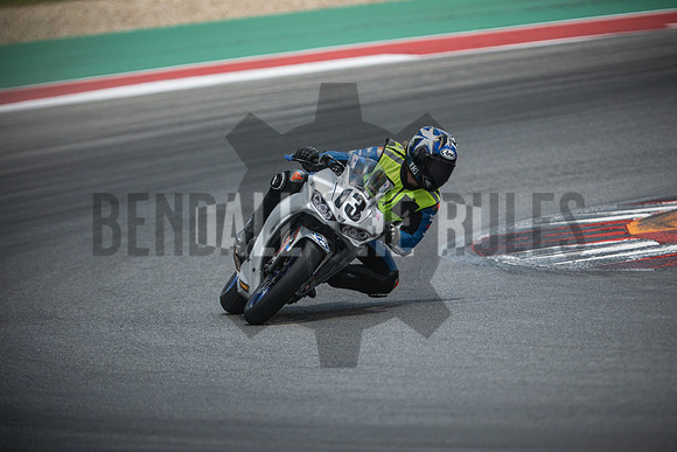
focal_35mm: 420
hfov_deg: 4.9
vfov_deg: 3.3
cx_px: 338
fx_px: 7900
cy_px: 226
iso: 640
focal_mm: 280
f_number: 2.8
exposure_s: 1/4000
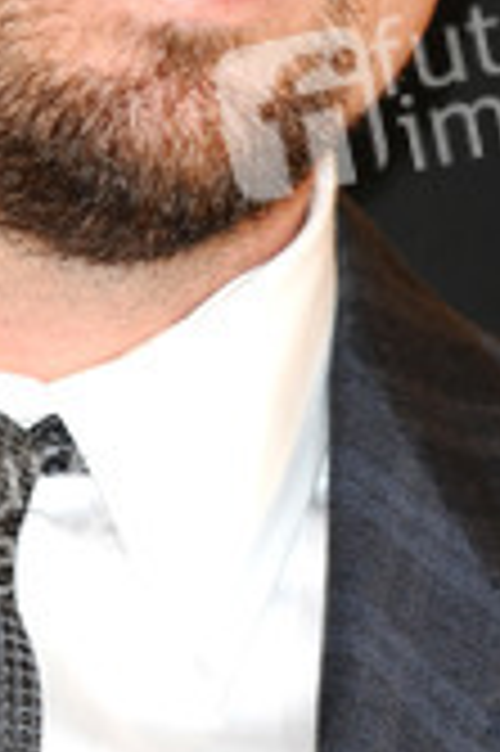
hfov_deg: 2.2
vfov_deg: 3.3
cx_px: 38
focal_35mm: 629
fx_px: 13135
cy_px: -131
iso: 320
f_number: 4.5
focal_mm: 175
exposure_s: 1/200
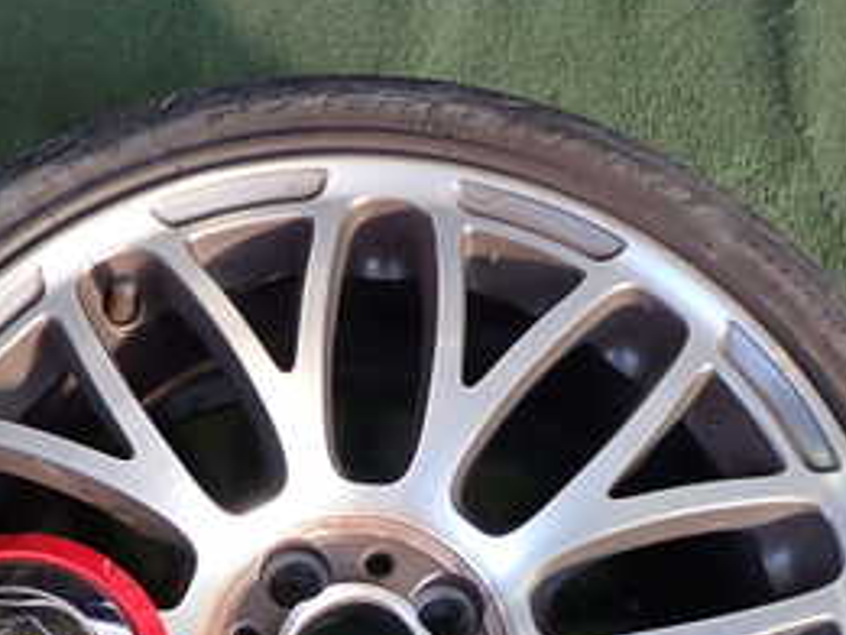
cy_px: 713
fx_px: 1687
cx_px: 288
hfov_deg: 28.0
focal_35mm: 69
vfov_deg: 20.3
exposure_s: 1/125
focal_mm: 5.4
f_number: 2.3
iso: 200
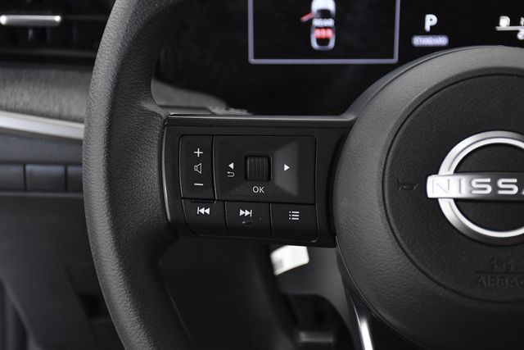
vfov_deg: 18.2
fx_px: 1092
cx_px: 262
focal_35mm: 75
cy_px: 175
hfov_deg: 27.0
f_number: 4.8
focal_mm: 50
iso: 2500
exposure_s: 1/250
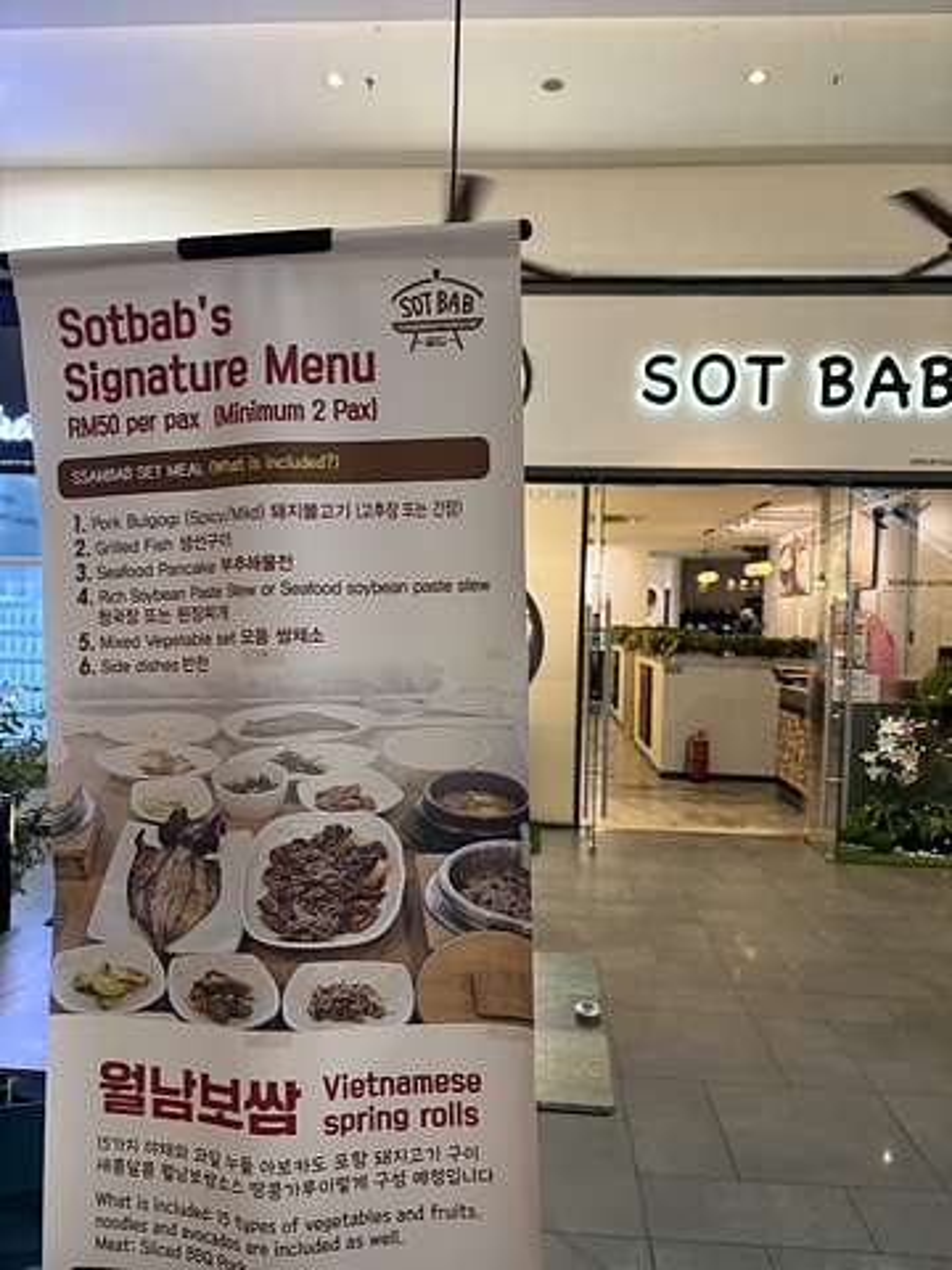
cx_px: 476
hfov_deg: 53.1
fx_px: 953
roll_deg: -1.8
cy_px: 635
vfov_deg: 67.3
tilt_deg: -1.8
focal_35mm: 26
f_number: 1.6
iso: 250
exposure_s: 1/50
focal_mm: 5.96
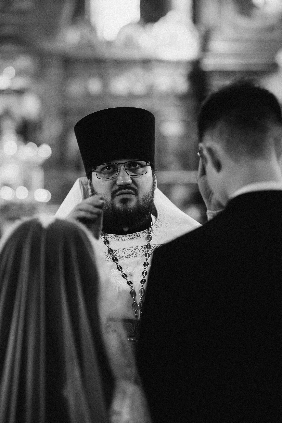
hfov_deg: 16.1
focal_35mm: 85
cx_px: 141
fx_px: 998
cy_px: 212
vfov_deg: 23.9
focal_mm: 85
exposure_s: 1/250
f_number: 2
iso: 640
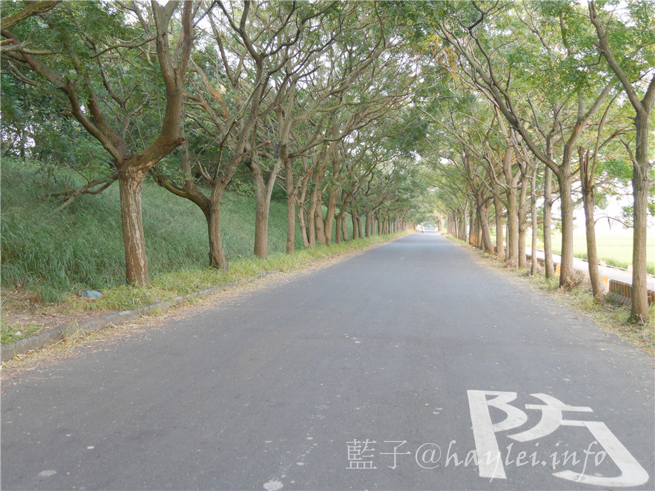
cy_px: 246
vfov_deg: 37.7
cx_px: 328
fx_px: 719
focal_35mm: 38
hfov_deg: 49.0
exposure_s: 1/60
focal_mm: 19
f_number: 3.8
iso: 1000
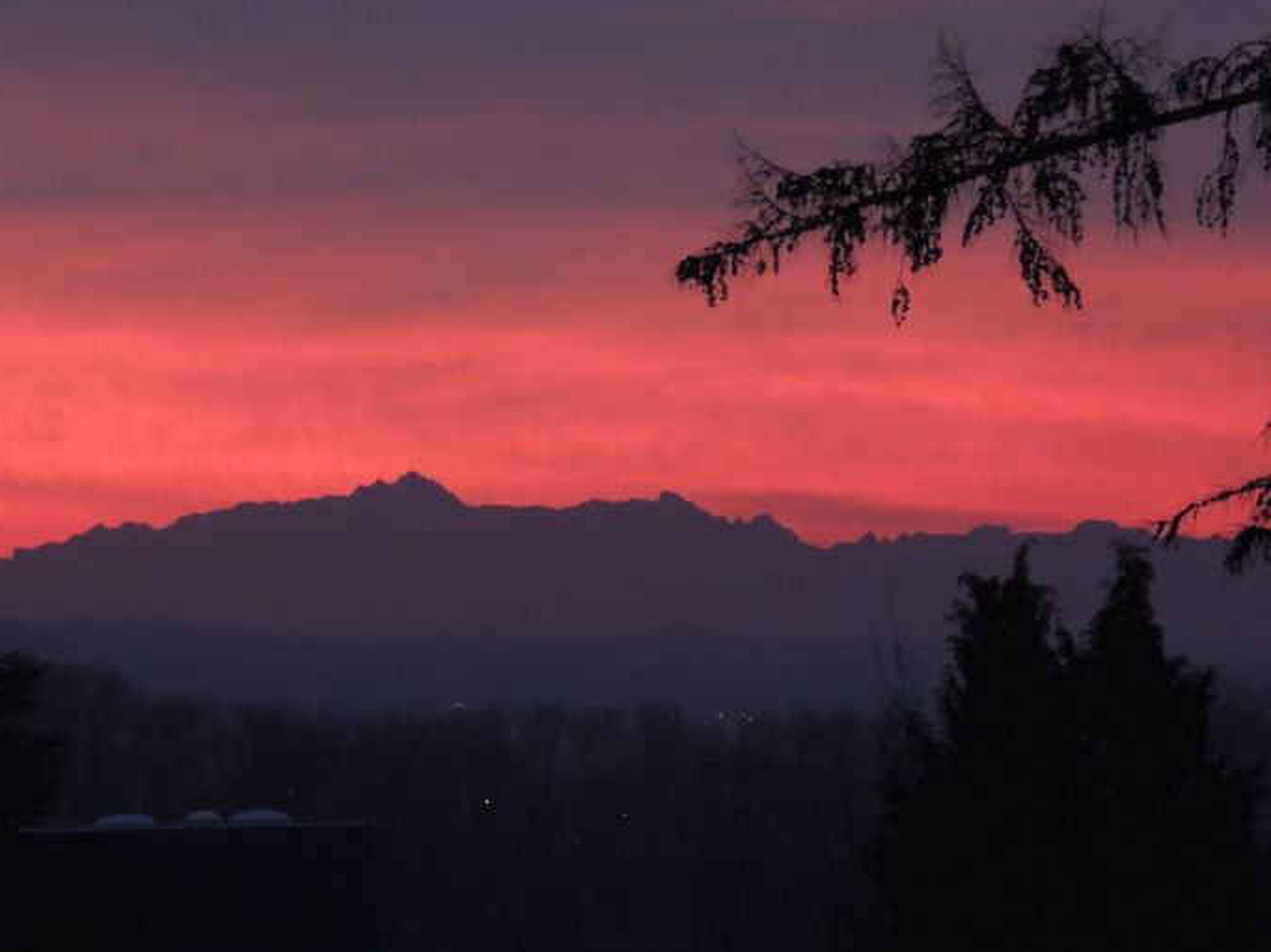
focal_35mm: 271
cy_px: 692
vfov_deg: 5.5
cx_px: 487
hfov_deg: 7.3
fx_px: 9947
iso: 640
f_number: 4.6
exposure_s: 1/30
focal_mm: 33
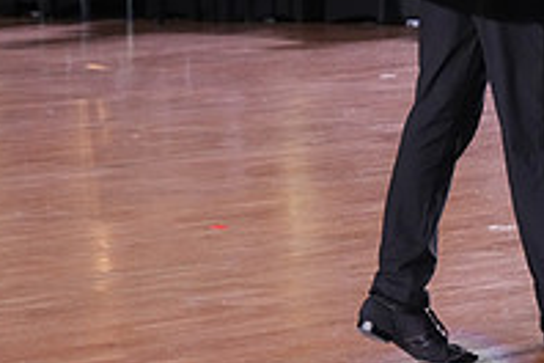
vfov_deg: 6.1
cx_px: 624
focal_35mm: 223
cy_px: -92
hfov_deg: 9.1
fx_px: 3370
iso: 5000
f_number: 5.6
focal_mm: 76
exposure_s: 1/320
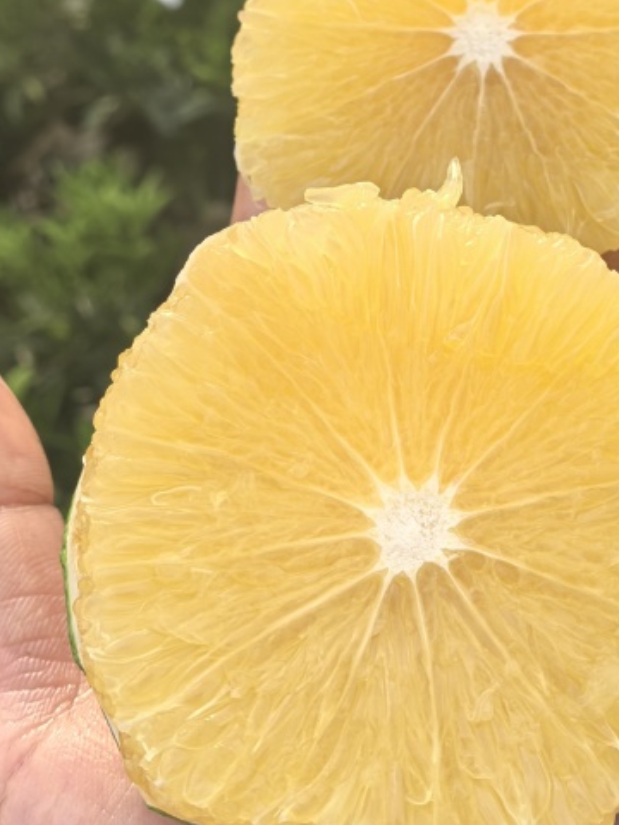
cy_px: 278
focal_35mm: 60
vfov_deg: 31.9
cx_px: 408
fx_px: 1431
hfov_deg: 24.3
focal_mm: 6.98
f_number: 4
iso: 500
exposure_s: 1/551
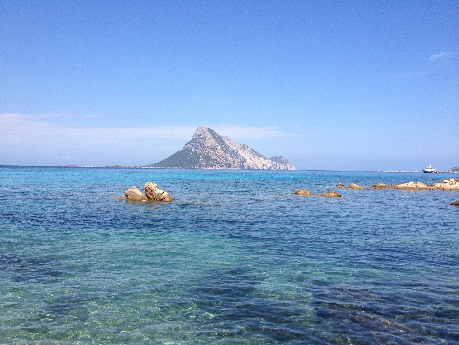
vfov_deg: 40.7
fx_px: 464
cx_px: 230
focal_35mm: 35
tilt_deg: -3.5
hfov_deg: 52.6
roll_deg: -0.5
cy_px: 172
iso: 50
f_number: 2.4
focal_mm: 4.28
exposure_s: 1/1672
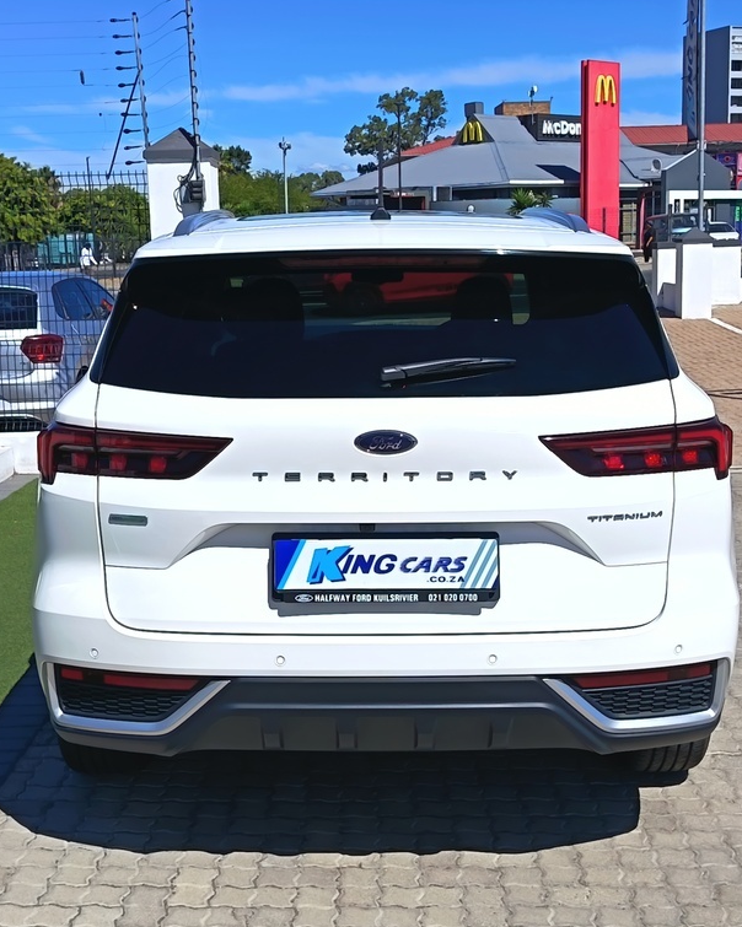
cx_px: 359
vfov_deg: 38.0
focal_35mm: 49
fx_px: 1345
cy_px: 460
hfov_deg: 30.8
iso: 100
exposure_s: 1/1541
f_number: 1.75
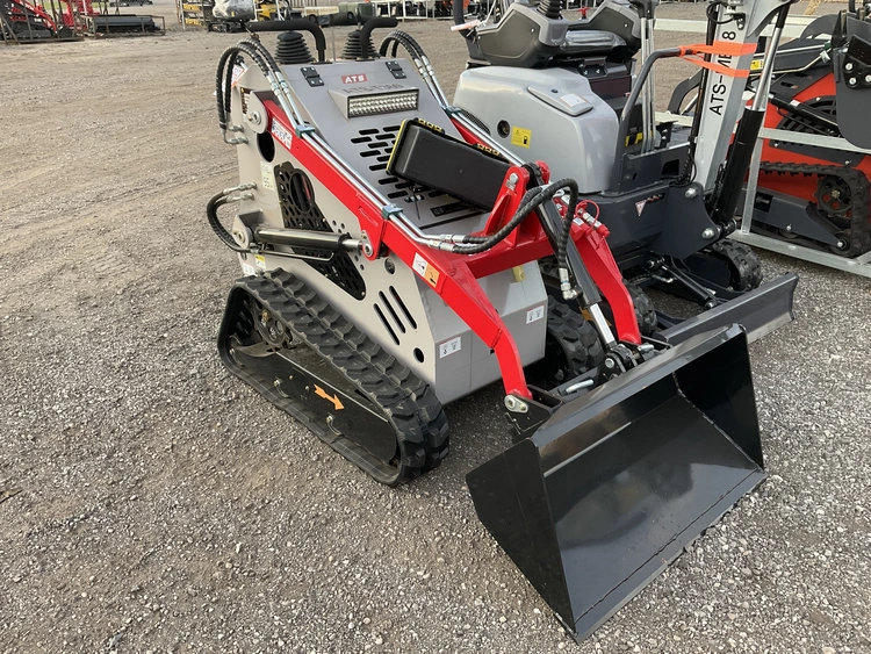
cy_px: 327
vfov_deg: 48.3
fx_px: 730
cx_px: 436
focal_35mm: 29
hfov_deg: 61.6
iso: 40
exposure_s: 1/122
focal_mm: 3
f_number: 1.8
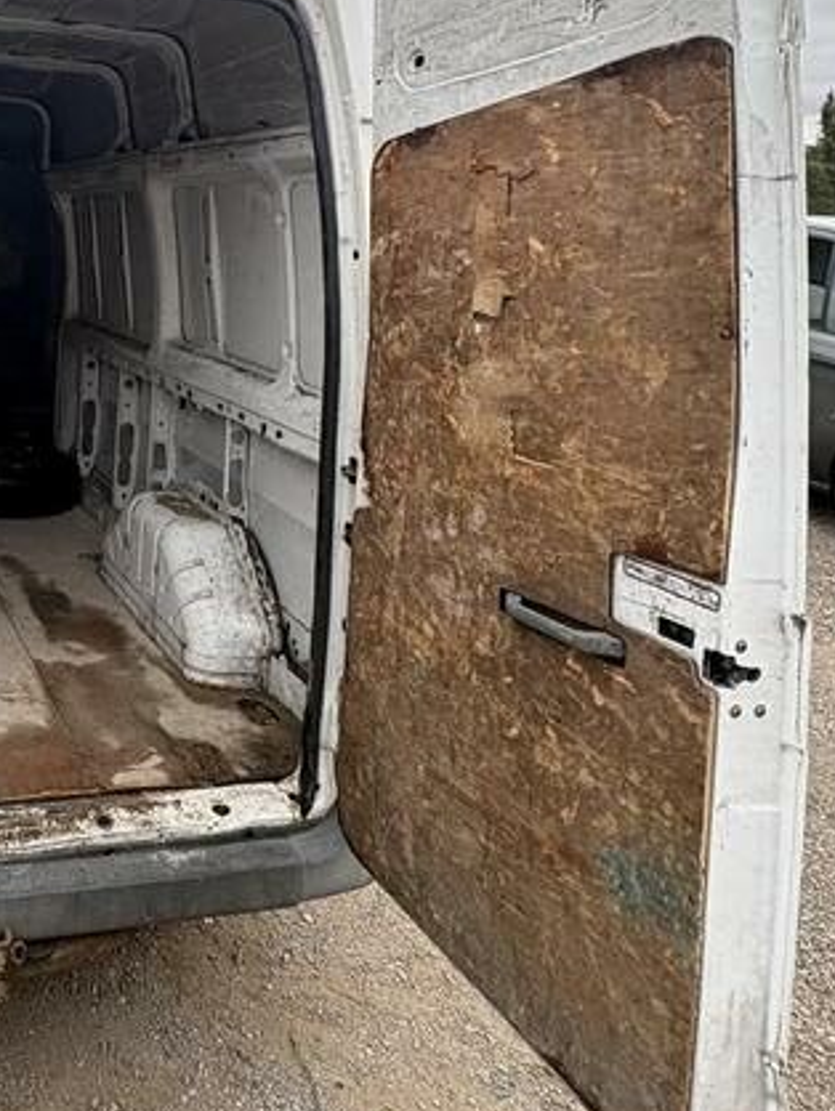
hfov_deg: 40.6
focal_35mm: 30
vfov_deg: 57.3
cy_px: 298
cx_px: -13
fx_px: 964
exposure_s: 1/269
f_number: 2.2
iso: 50
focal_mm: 2.22
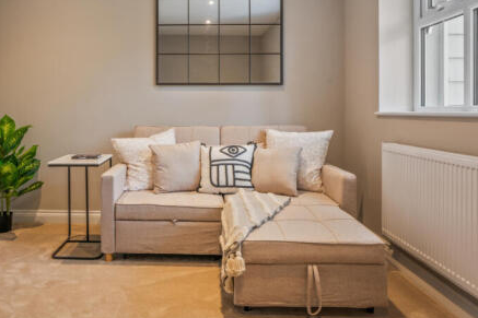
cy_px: 114
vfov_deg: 43.1
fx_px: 398
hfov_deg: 61.2
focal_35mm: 30
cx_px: 181
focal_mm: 20
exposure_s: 1/2
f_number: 10
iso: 200
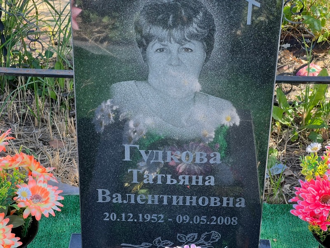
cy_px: 124
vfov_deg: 19.1
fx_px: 734
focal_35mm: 77
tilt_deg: -33.2
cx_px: 165
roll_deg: -1.5
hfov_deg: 25.3
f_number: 2.8
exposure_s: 1/99
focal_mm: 9
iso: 40
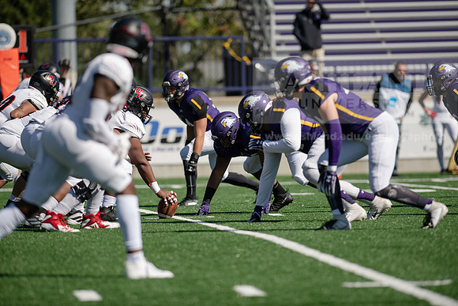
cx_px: 229
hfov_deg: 6.9
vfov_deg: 4.6
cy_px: 153
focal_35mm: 300
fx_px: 3817
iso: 160
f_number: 3.2
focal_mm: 300
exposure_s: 1/2500
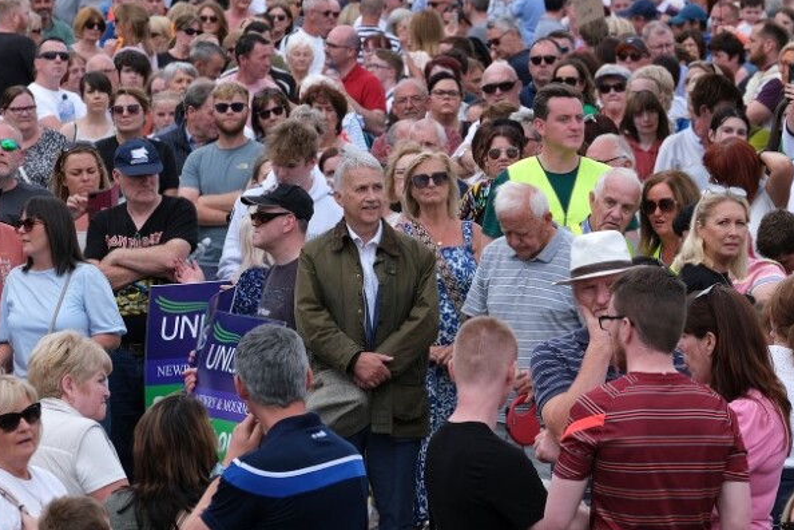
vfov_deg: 4.5
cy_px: 194
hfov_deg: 6.7
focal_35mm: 306
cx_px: 479
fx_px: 6748
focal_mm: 134.4
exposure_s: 1/240
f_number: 7.1
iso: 200
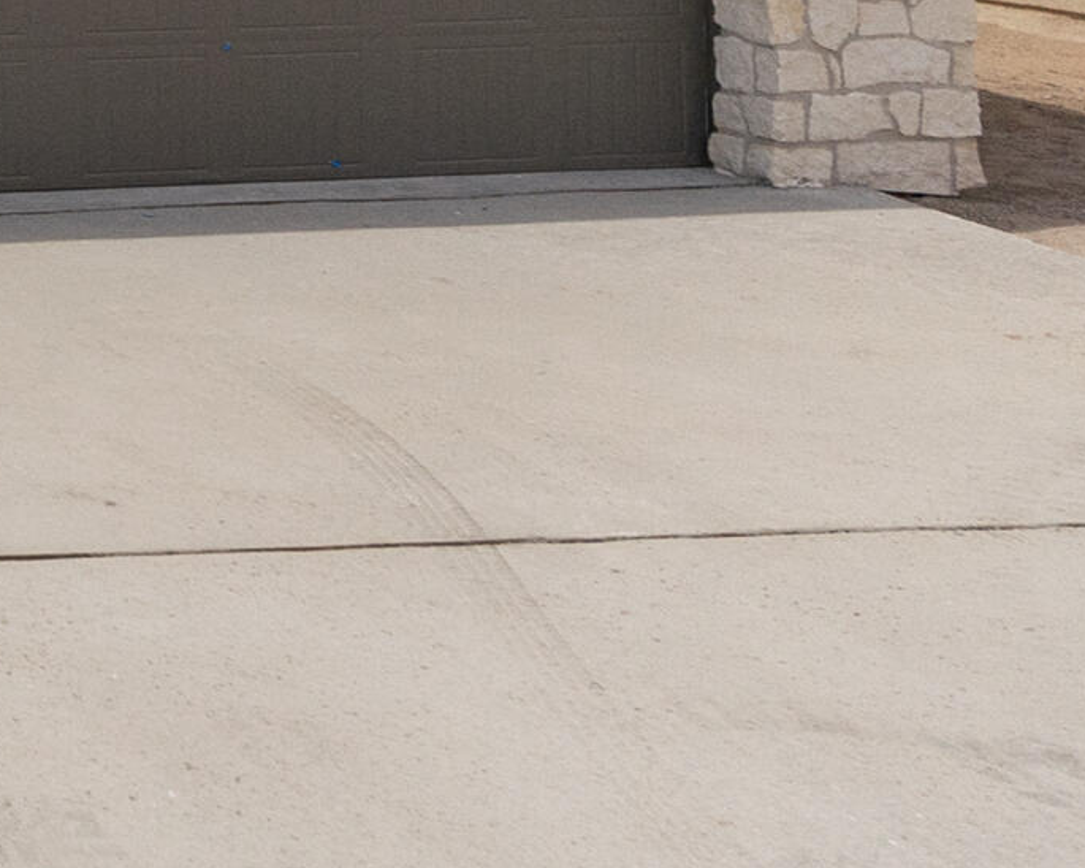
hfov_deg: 19.5
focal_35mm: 74
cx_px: -841
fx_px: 2376
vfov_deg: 18.5
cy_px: -407
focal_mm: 12
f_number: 4
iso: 250
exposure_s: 1/1500
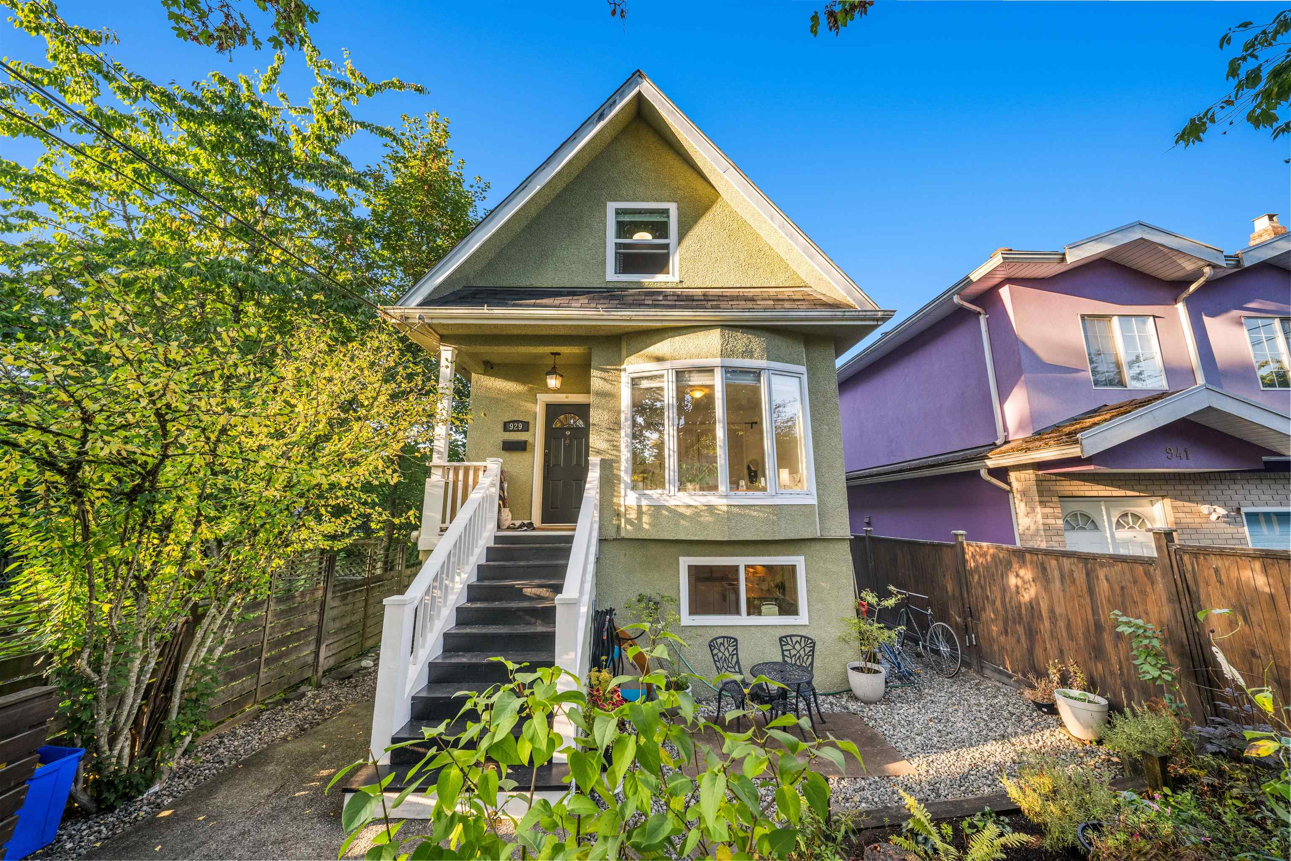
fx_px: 430
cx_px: 646
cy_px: 430
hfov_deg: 112.6
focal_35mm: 12
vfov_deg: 90.0
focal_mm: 12
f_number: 7.1
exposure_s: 1/40
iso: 400
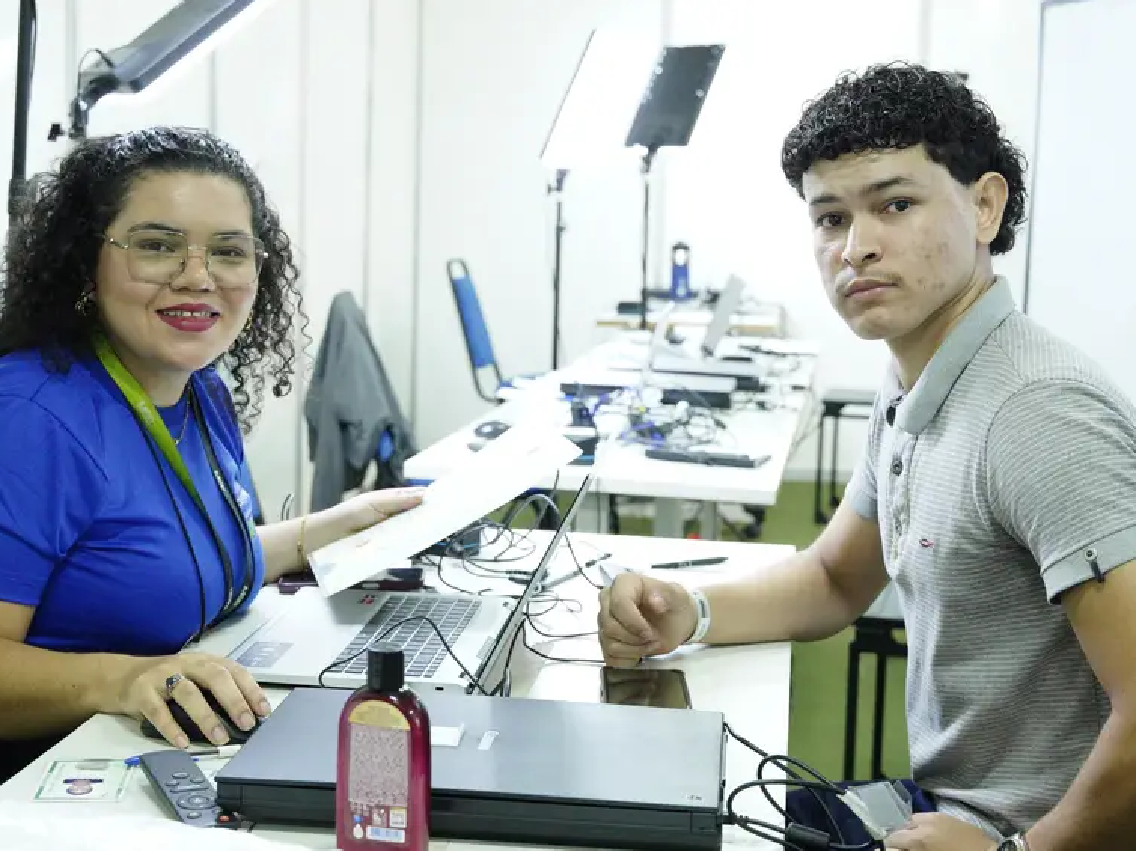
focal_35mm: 57
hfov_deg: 33.8
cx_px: 582
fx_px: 1870
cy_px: 428
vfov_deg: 25.6
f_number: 4
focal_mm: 35
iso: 6400
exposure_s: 1/200
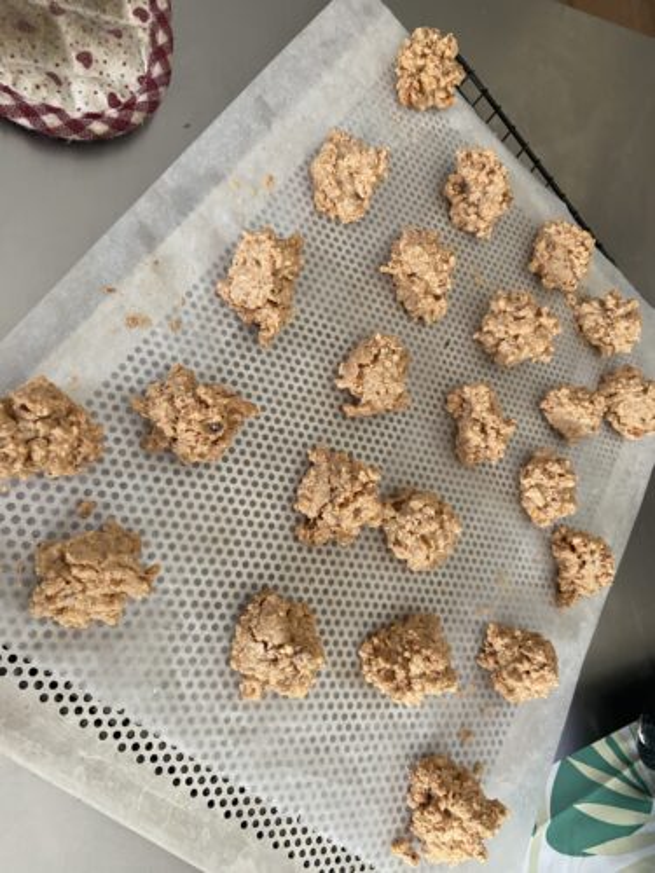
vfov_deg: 67.3
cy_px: 436
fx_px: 656
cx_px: 328
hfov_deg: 53.1
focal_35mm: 26
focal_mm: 4.25
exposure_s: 1/60
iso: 320
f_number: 1.8
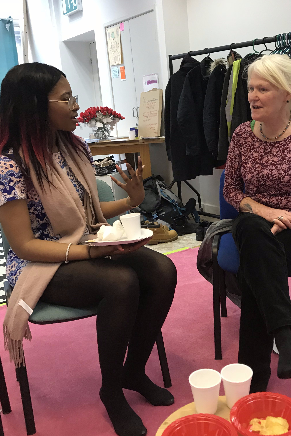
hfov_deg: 33.7
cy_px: 207
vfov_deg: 49.5
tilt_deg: -12.9
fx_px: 473
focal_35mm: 39
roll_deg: +0.3
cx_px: 207
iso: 40
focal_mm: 3.99
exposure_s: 1/25
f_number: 1.8
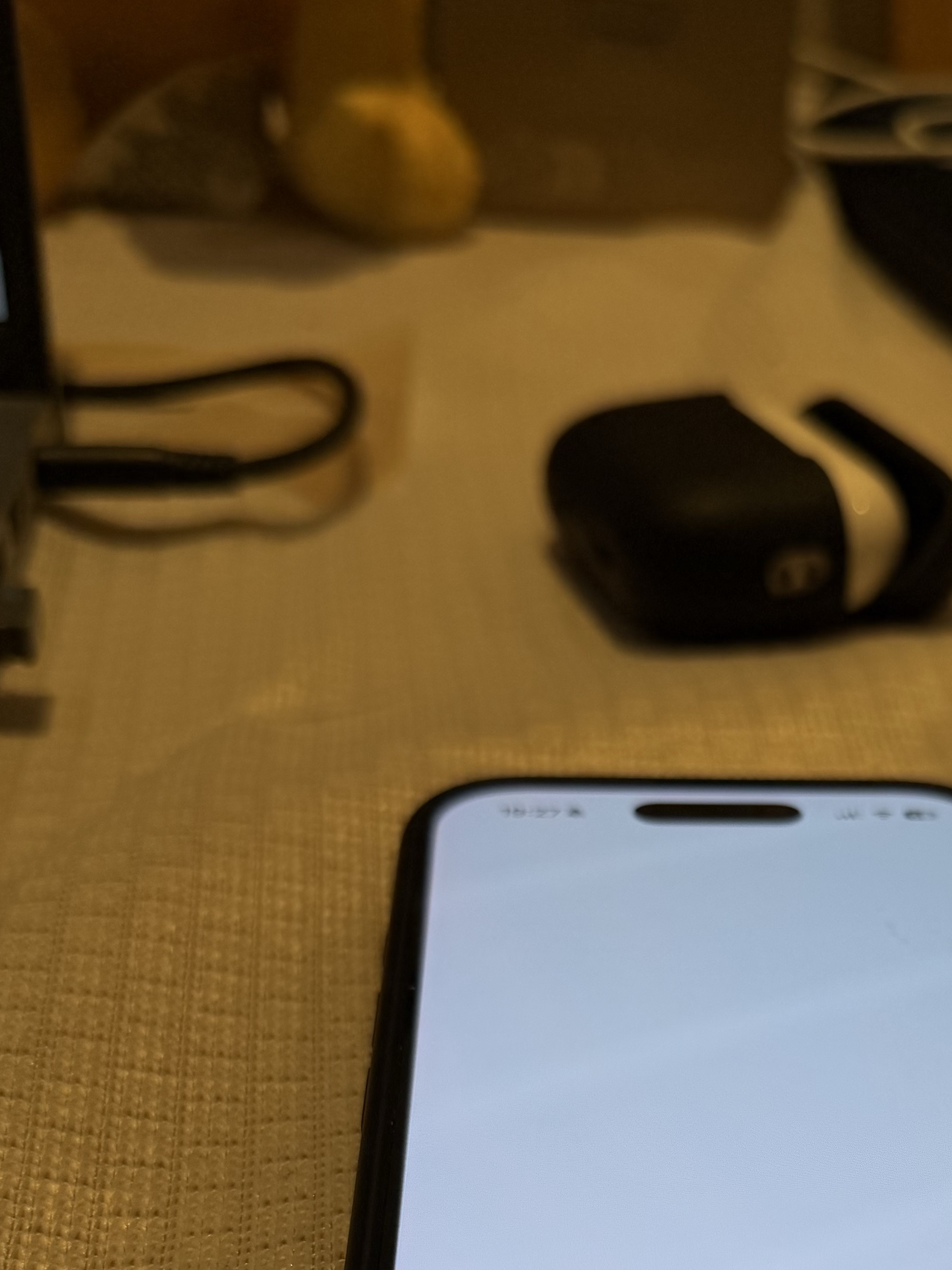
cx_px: 832
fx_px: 1760
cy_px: 1230
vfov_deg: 36.2
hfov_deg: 29.2
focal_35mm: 48
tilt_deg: -38.3
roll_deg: -5.6
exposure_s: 1/256
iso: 64
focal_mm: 6.76
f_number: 1.78
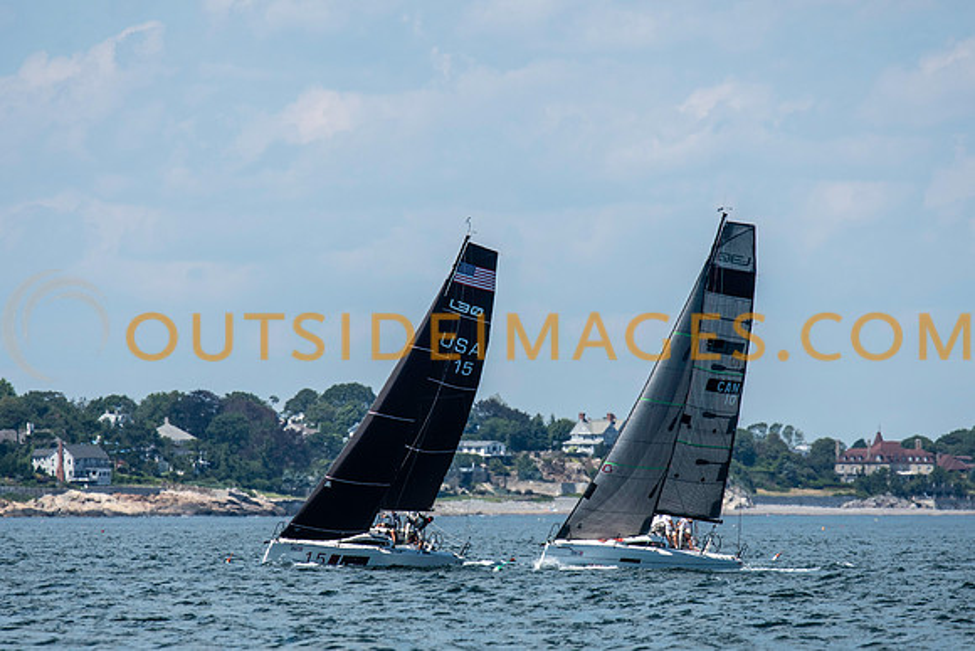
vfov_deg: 3.0
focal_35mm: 464
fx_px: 12572
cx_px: 488
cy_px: 326
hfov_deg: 4.4
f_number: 5.6
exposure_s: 1/2500
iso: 320
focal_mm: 300
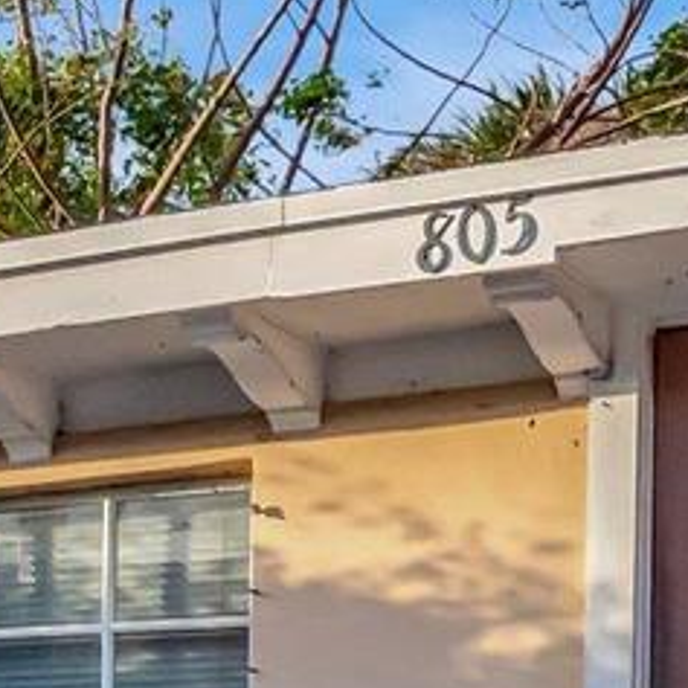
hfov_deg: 20.2
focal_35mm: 86
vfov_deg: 18.1
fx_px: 1934
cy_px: 1019
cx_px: 331
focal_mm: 10
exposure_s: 1/1250
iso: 1000
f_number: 8
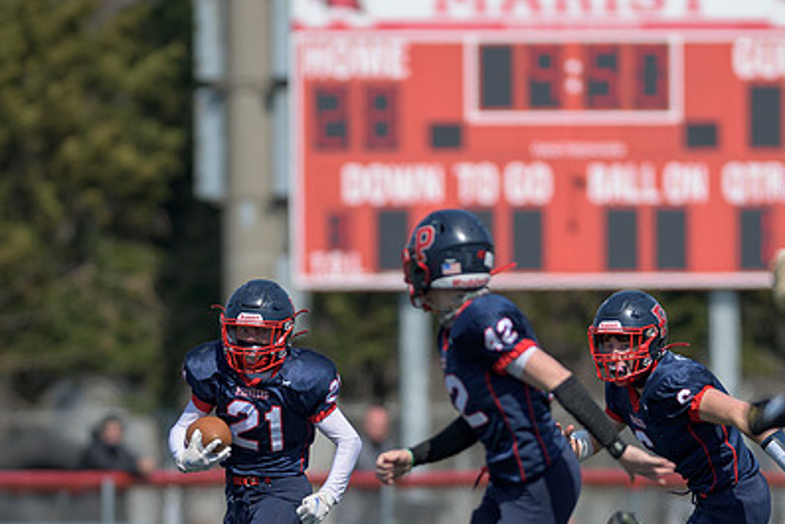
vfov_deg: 2.4
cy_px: 493
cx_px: 298
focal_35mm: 585
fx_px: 12760
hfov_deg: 3.5
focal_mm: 200
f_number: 2
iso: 64
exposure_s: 1/4000
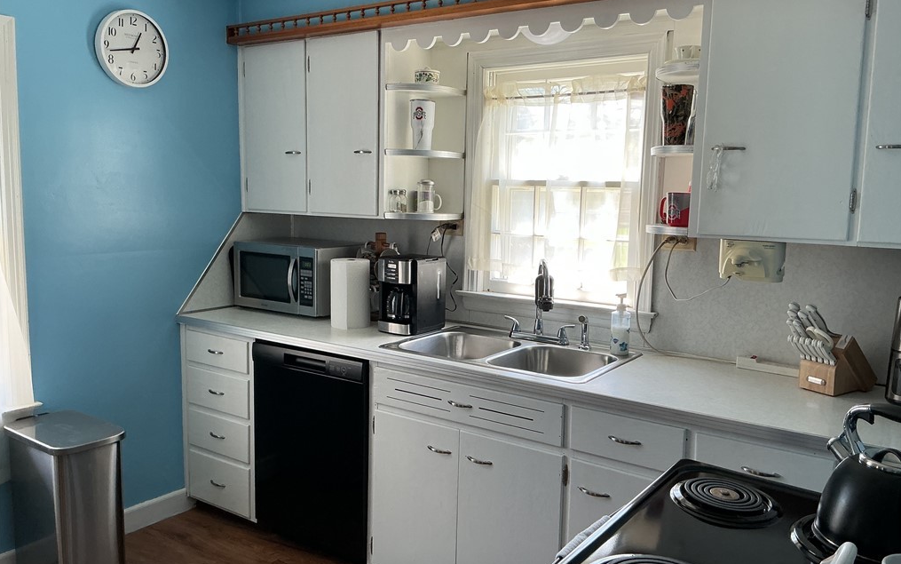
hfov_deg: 61.2
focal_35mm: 31
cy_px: 284
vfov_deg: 40.6
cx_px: 452
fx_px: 761
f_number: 1.8
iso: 64
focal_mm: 3
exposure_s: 1/120
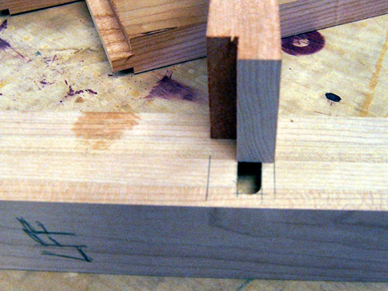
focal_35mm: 48
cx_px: 213
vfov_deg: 30.2
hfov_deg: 39.6
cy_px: 155
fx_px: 538
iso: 140
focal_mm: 5.5
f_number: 3.4
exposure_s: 1/30
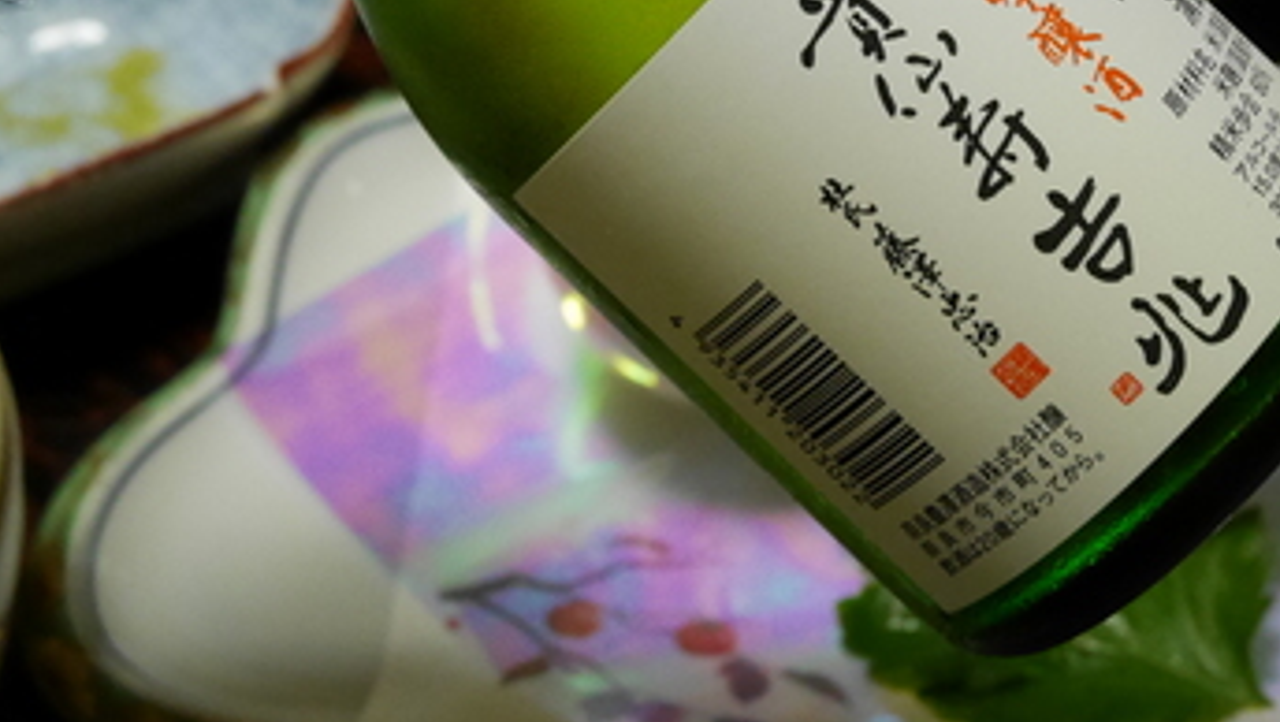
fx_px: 3226
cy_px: -32
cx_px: 681
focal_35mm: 95
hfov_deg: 22.4
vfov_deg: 12.6
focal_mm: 25
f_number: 5.1
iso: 3200
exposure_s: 1/50
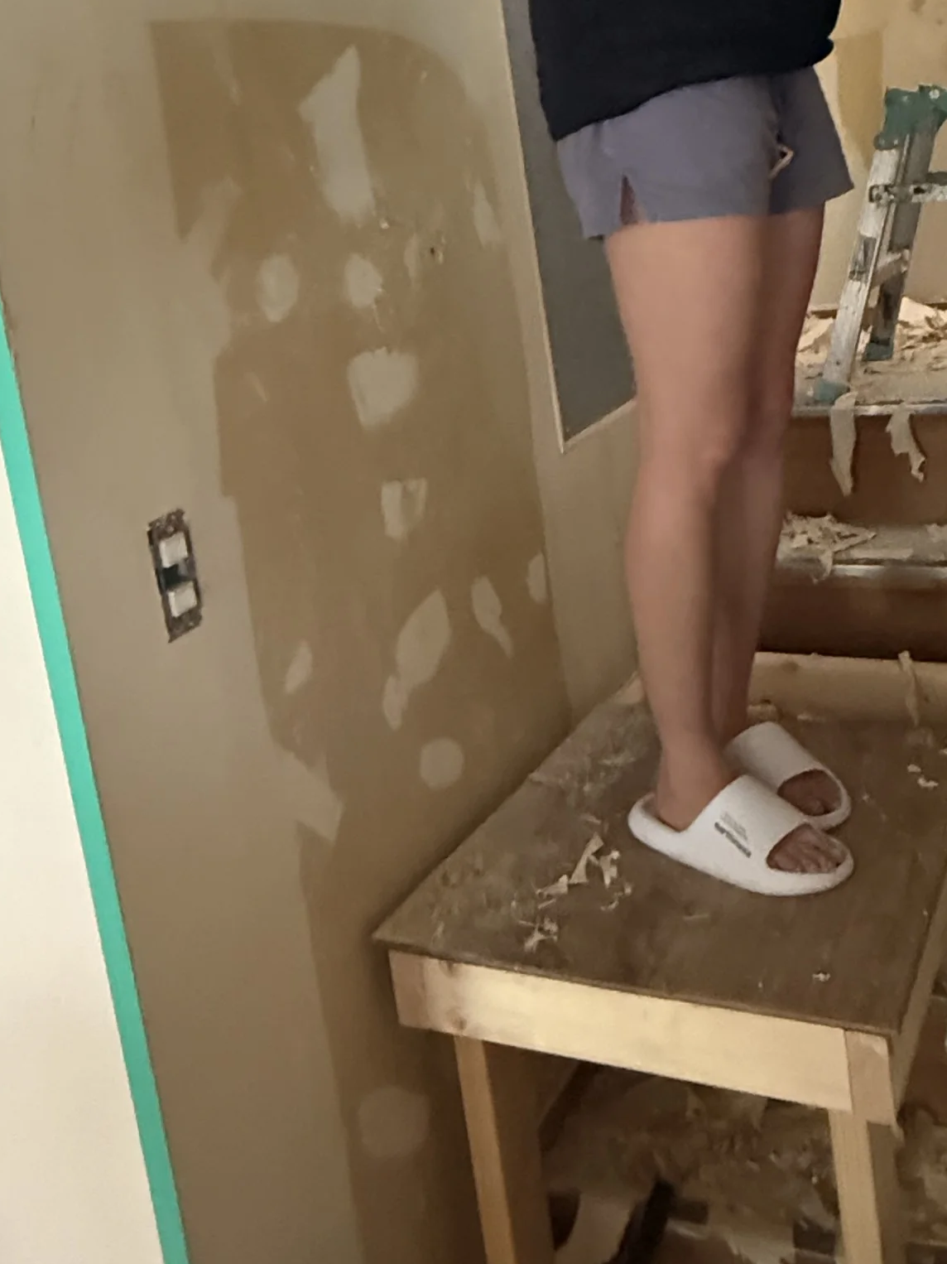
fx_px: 1350
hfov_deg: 38.5
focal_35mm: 37
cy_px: 351
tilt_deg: -8.8
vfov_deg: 48.6
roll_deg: +6.7
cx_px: 556
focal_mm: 2.22
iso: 1250
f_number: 2.2
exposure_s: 1/44
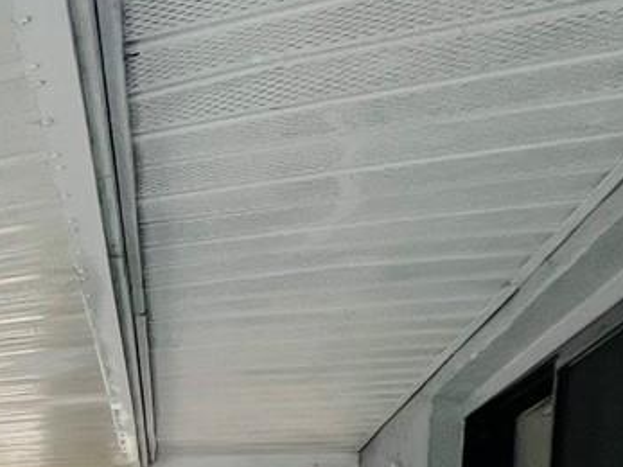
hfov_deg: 17.7
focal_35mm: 60
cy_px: 625
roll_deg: -4.2
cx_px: -707
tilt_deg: -2.2
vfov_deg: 21.7
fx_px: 1079
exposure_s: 1/364
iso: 32
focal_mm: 1.57
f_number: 1.8
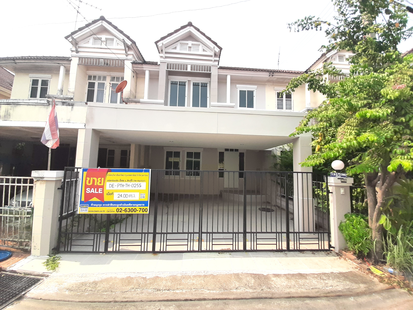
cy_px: 155
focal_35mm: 13
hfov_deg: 106.2
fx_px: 155
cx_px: 206
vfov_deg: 89.9
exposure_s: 1/1020
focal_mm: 1.42
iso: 40
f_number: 2.2
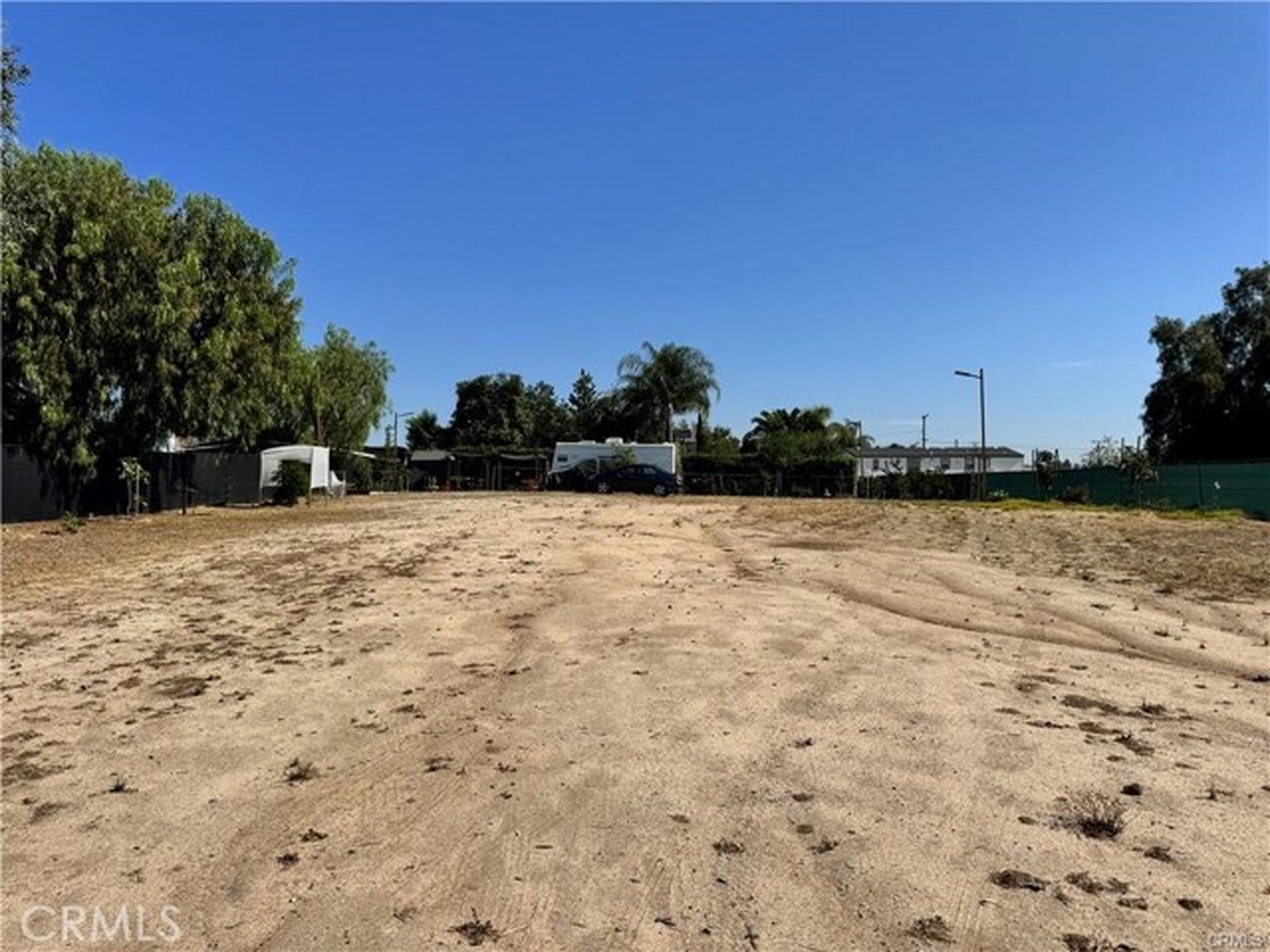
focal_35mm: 24
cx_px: 635
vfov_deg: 56.8
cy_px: 476
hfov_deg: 71.6
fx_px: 881
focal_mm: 6.76
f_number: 1.78
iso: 80
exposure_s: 1/7937
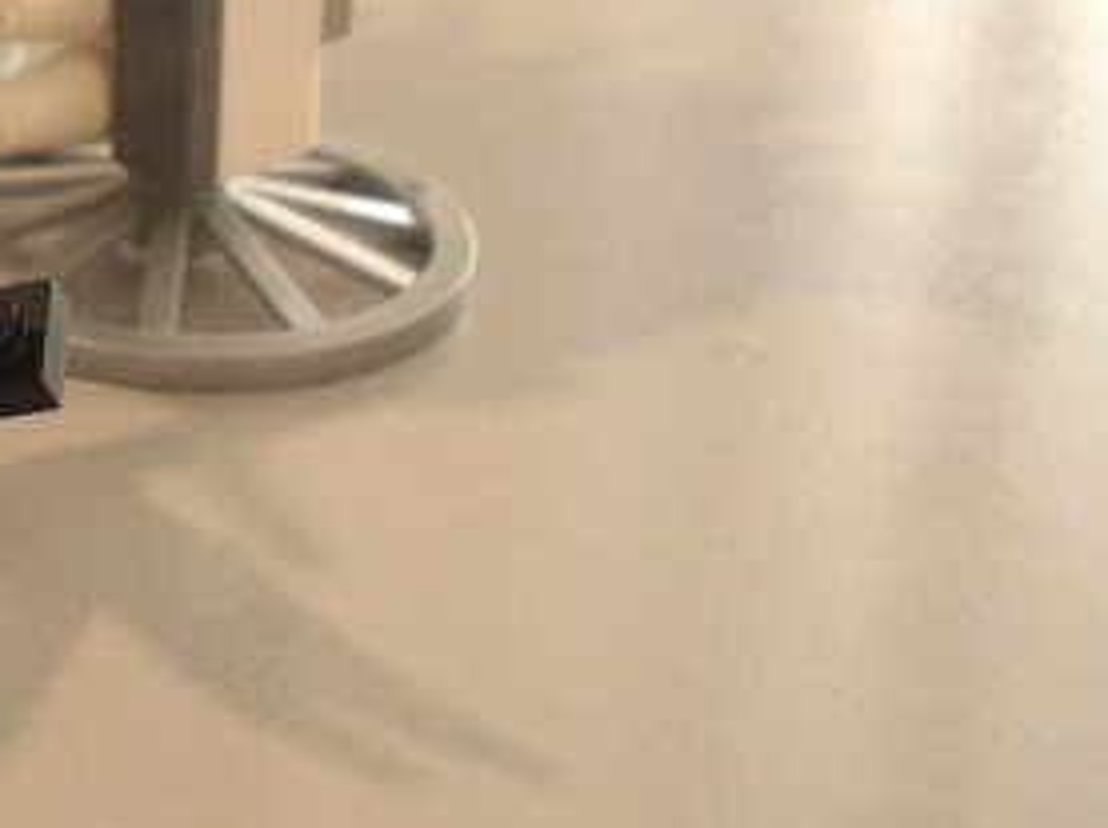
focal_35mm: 107
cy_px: -64
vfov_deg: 13.5
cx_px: -448
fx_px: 3420
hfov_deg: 17.0
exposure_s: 1/14.7
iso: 200
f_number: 2.8
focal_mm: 6.2
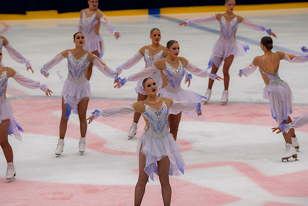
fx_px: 1797
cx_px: 154
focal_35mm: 210
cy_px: 103
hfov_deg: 9.8
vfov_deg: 6.5
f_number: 3.5
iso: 500
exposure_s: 1/400
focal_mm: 140
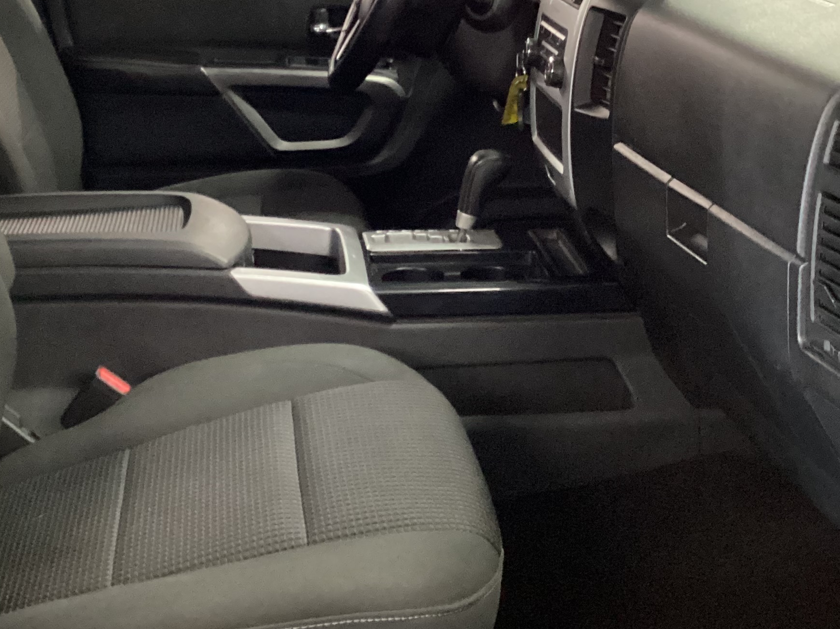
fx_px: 1407
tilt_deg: -17.8
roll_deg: +2.2
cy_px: 157
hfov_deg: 33.1
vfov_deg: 24.9
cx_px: 317
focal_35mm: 58
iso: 640
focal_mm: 3.3
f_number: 2.4
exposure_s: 1/24
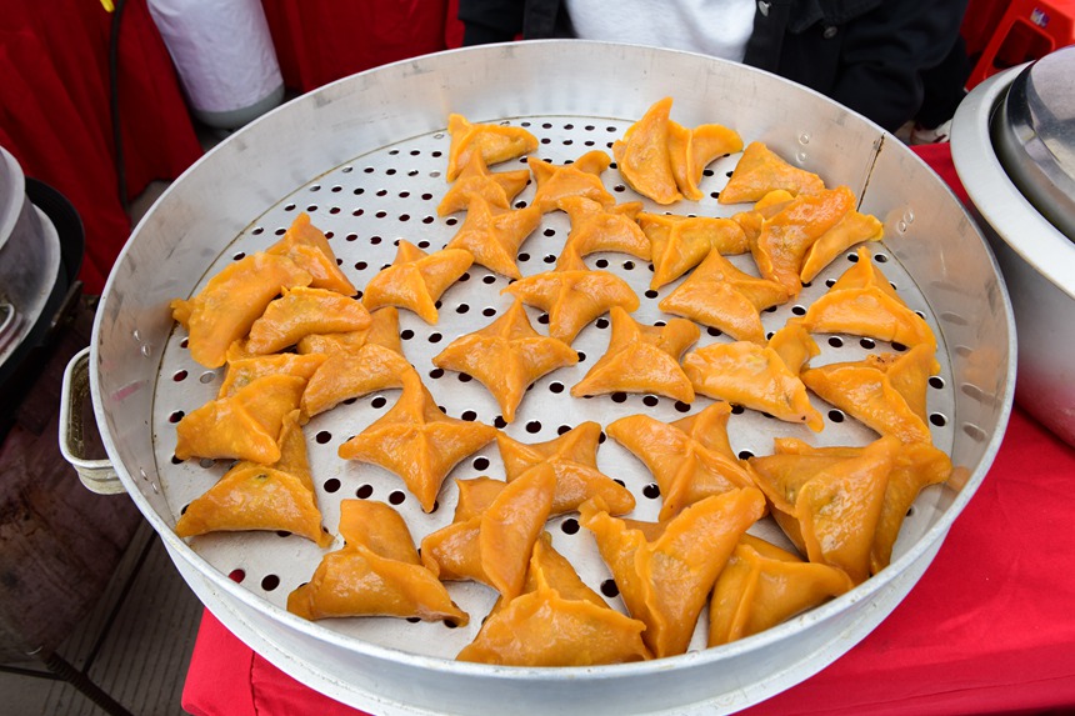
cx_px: 538
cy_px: 358
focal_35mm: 24
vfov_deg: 53.1
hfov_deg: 73.8
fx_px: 716
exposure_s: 1/100
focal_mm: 24
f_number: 13
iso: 500
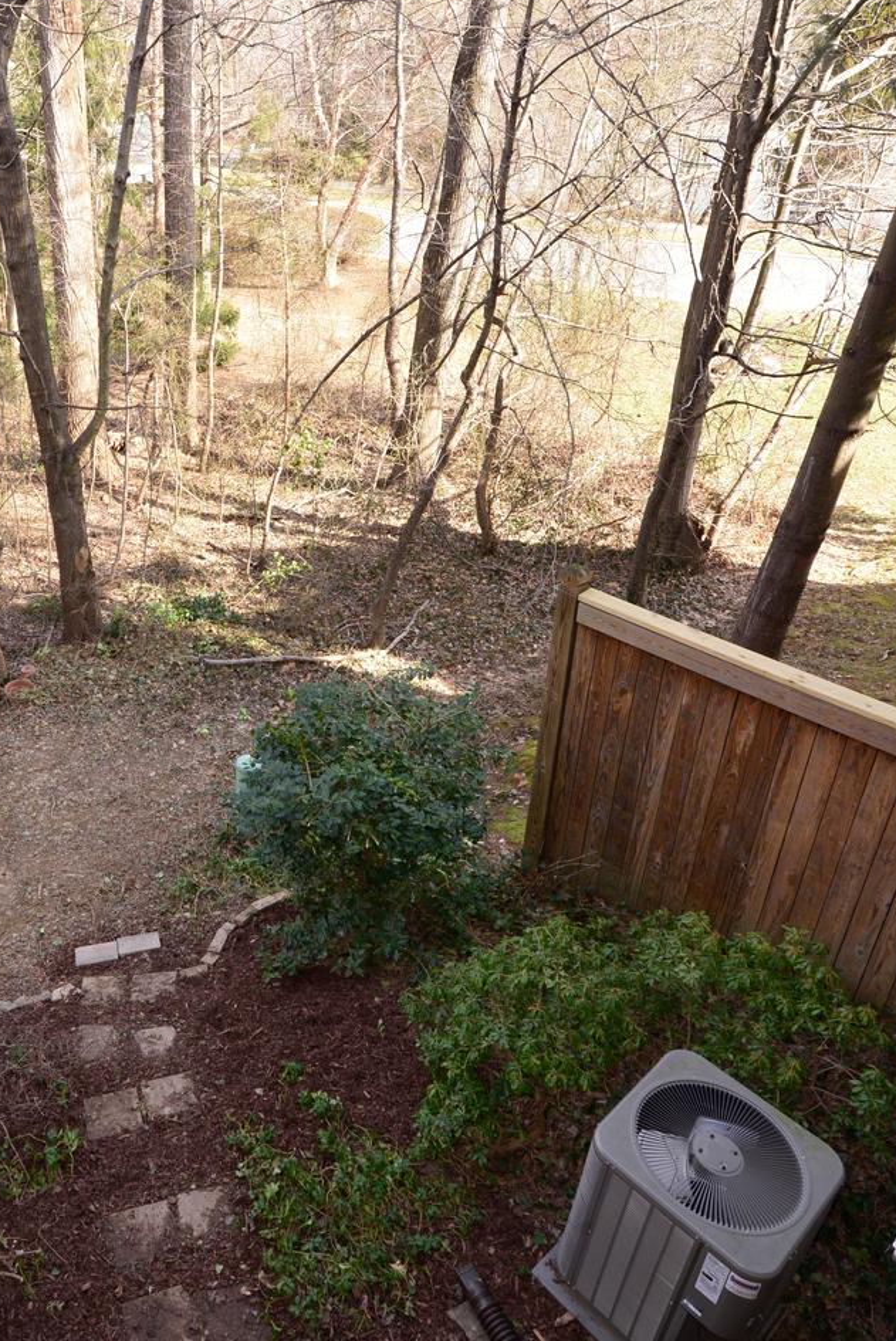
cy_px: 591
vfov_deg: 69.1
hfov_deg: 47.0
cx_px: 182
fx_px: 970
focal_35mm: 26
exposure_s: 1/100
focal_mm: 16
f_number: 10
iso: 800
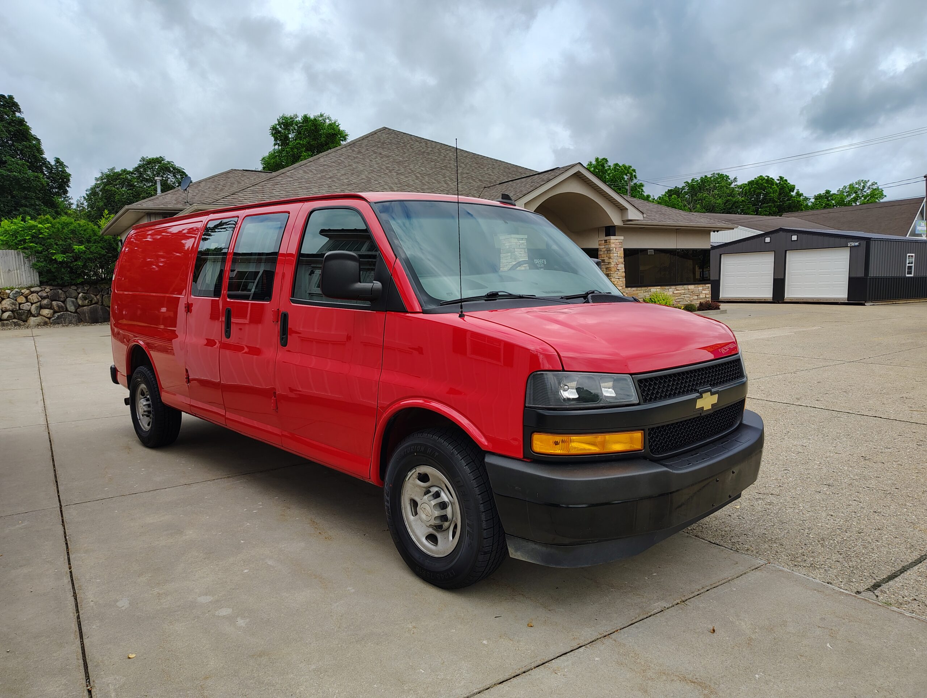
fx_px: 644
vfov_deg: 56.9
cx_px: 464
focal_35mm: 24
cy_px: 349
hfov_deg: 71.5
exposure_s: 1/637
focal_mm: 5.56
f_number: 1.8
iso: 100
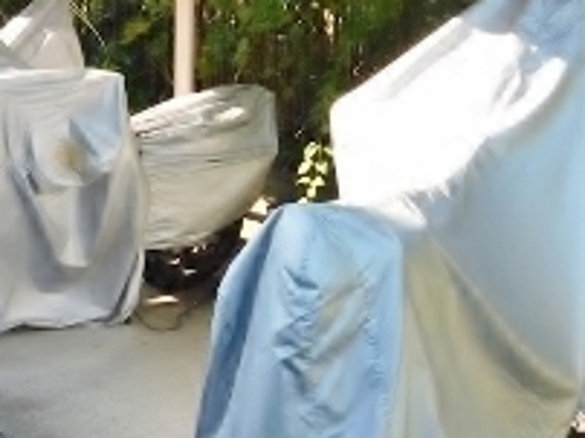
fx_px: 1232
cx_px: 209
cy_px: 128
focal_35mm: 73
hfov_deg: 26.6
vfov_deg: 20.0
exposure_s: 1/250
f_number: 3
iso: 125
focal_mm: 4
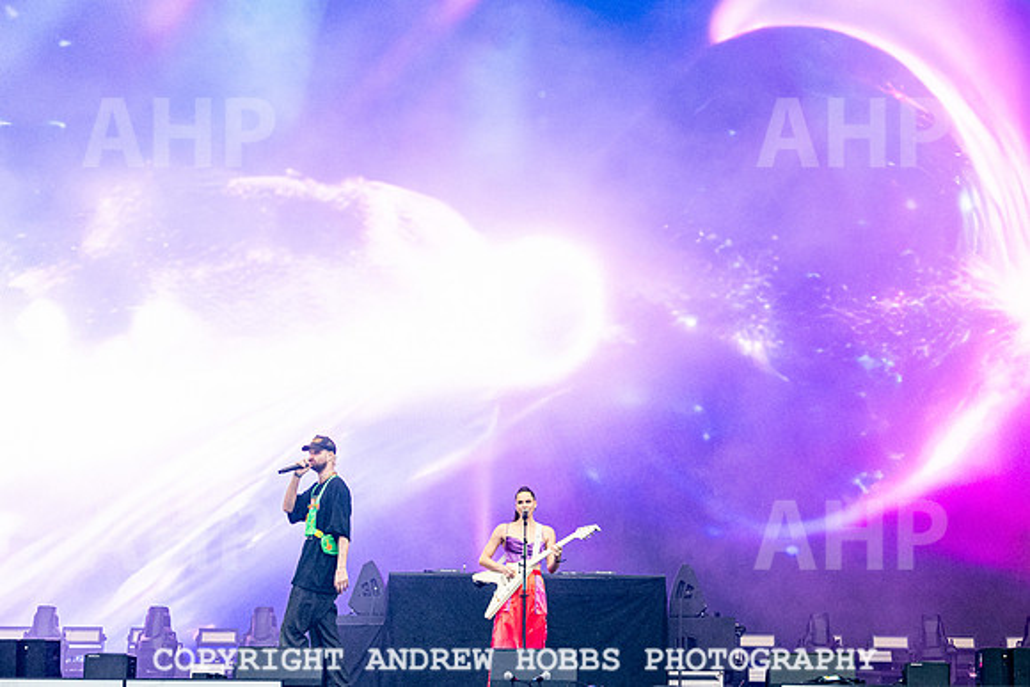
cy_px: 286
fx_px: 2469
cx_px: 541
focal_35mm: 86
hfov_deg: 23.6
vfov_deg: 15.8
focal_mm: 70
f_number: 5
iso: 1250
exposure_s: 1/1000
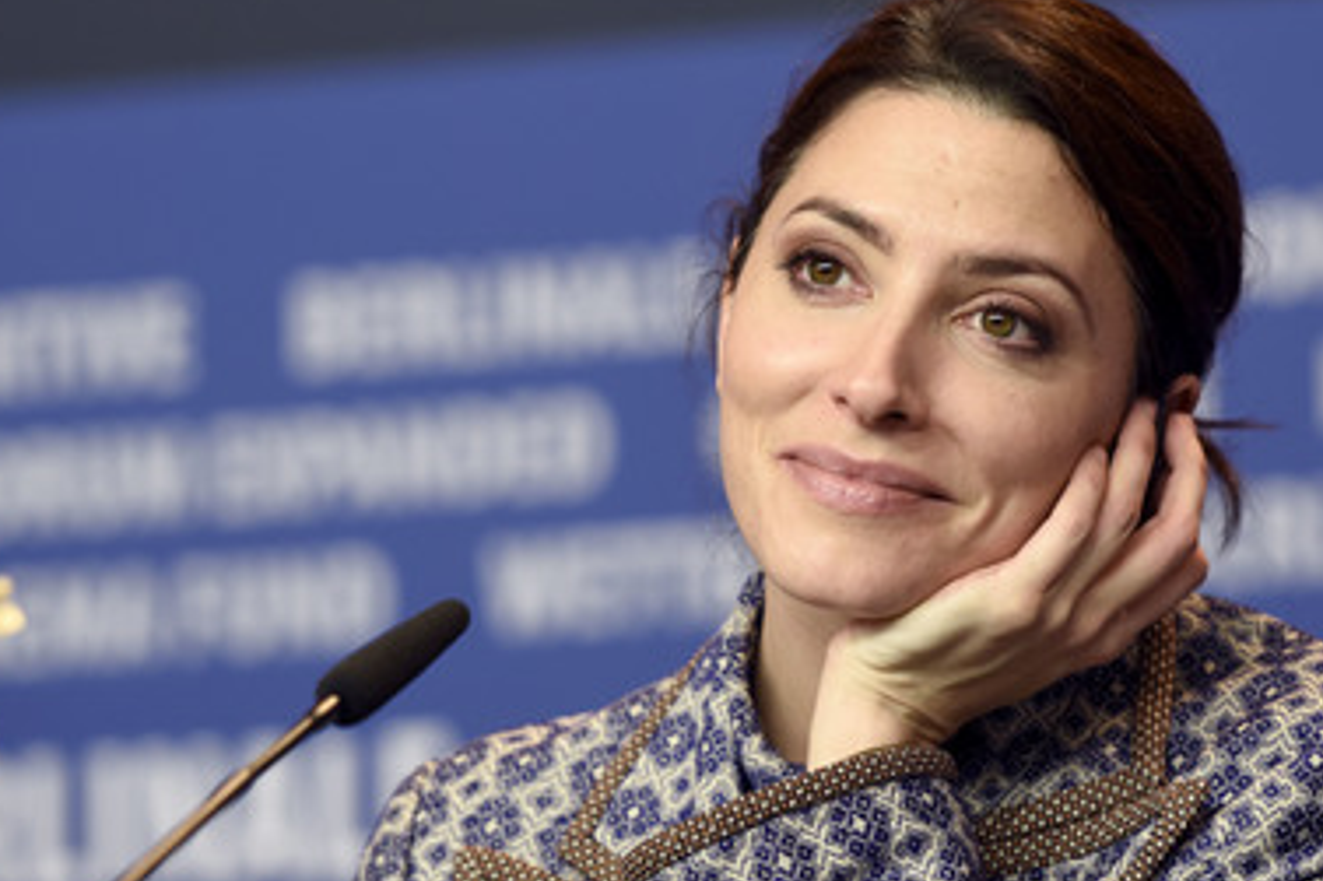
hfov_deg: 6.8
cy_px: 390
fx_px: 11203
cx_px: 626
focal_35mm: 305
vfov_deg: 4.5
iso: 640
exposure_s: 1/320
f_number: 3.2
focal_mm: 170
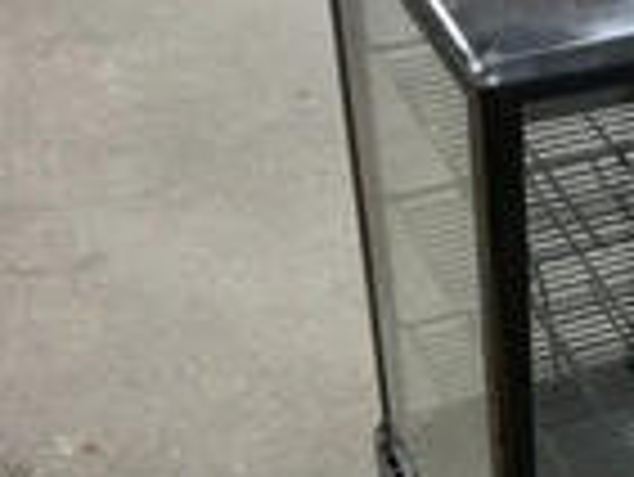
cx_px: 683
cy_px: 346
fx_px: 1503
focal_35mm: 82
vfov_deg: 17.9
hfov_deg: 22.6
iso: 320
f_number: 1.8
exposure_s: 1/40
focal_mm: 3
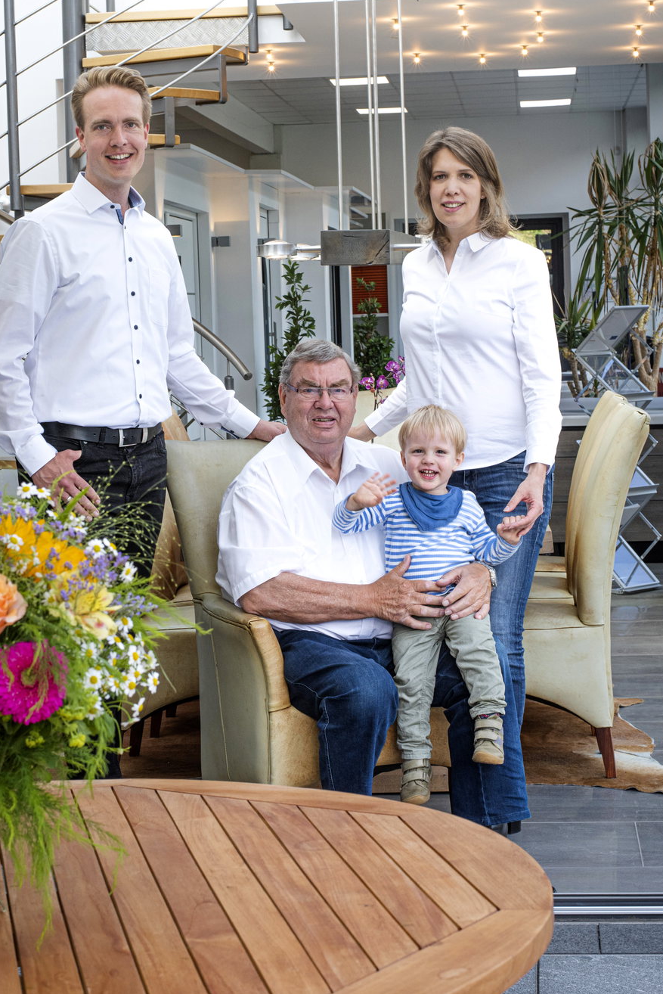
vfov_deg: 27.7
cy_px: 415
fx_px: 2015
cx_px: 263
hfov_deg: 18.7
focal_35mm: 73
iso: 400
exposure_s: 1/80
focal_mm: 50
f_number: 11
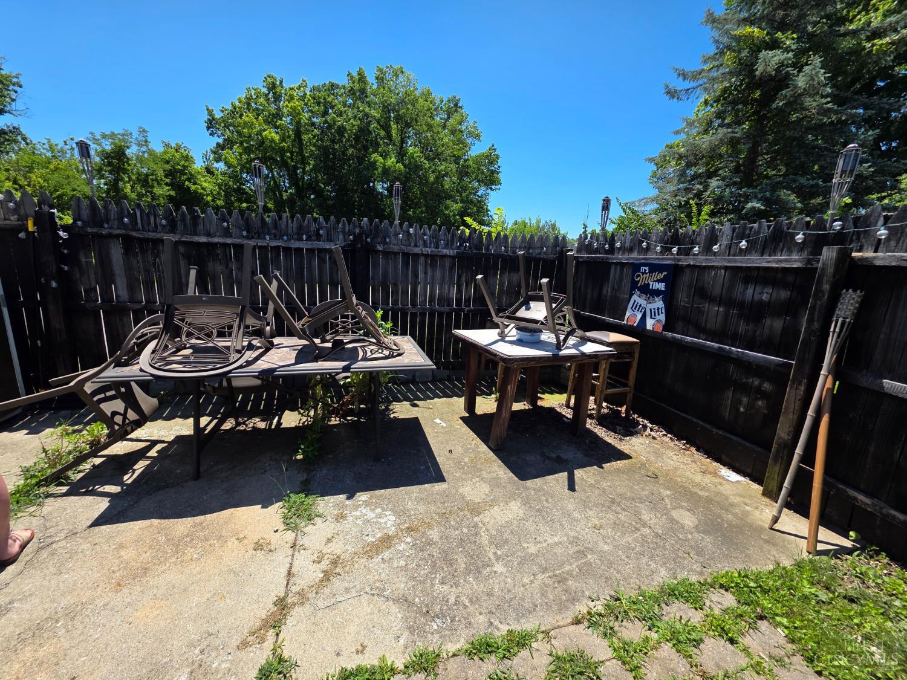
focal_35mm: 13
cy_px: 340
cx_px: 454
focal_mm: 2.2
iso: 40
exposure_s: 1/1461
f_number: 1.9
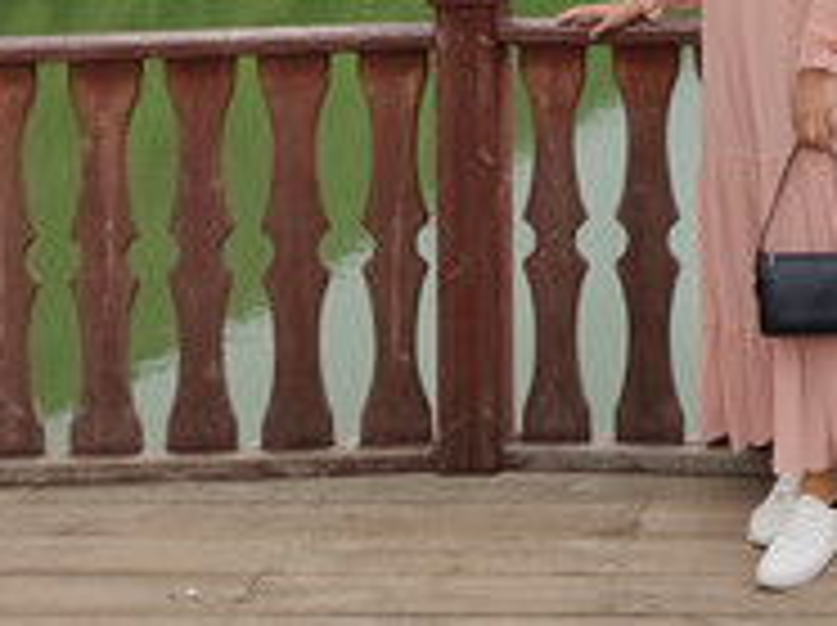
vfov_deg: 19.3
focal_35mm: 70
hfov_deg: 26.4
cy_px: -200
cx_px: 824
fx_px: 1690
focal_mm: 4.74
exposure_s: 1/959
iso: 100
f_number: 1.79
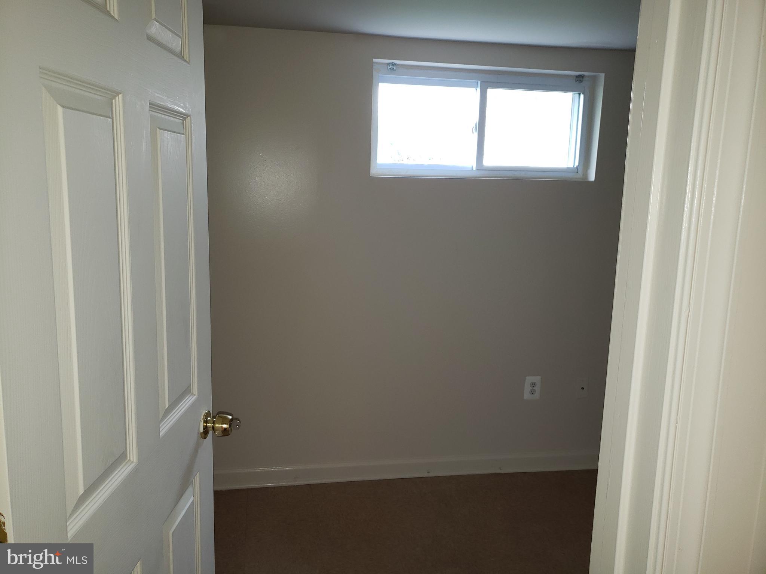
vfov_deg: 53.1
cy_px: 287
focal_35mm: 26
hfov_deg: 67.3
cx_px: 383
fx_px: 575
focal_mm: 4.3
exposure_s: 1/40
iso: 80
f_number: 1.5
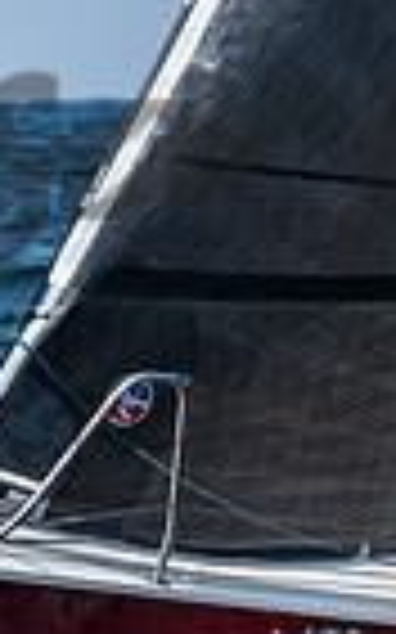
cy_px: 532
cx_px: 747
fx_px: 19584
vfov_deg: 1.9
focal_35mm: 1133
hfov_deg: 1.2
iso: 200
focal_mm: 160
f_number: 6.3
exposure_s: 1/1250
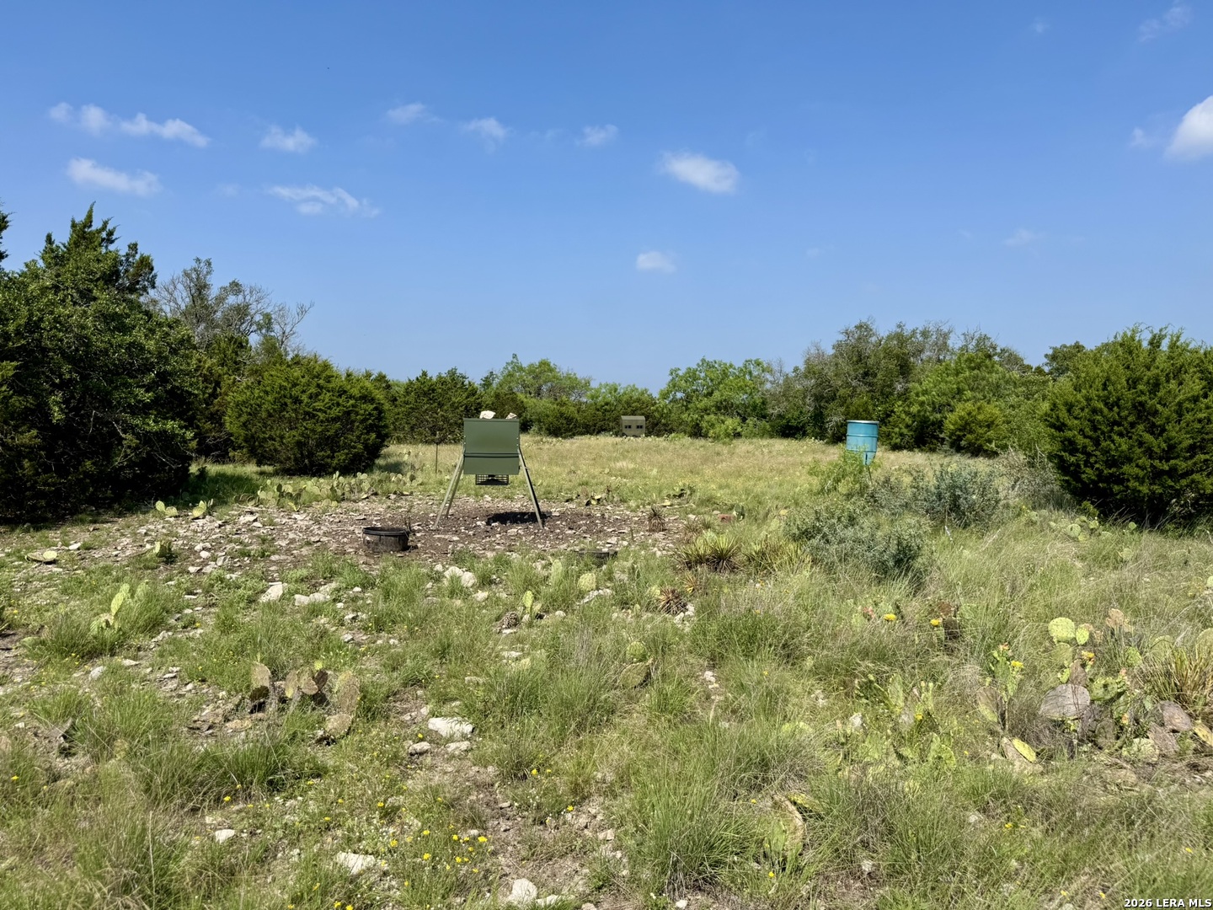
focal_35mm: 24
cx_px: 606
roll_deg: -0.1
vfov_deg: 56.8
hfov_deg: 71.6
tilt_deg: -2.7
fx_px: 841
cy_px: 455
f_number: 1.78
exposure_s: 1/4310
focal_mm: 6.76
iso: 80
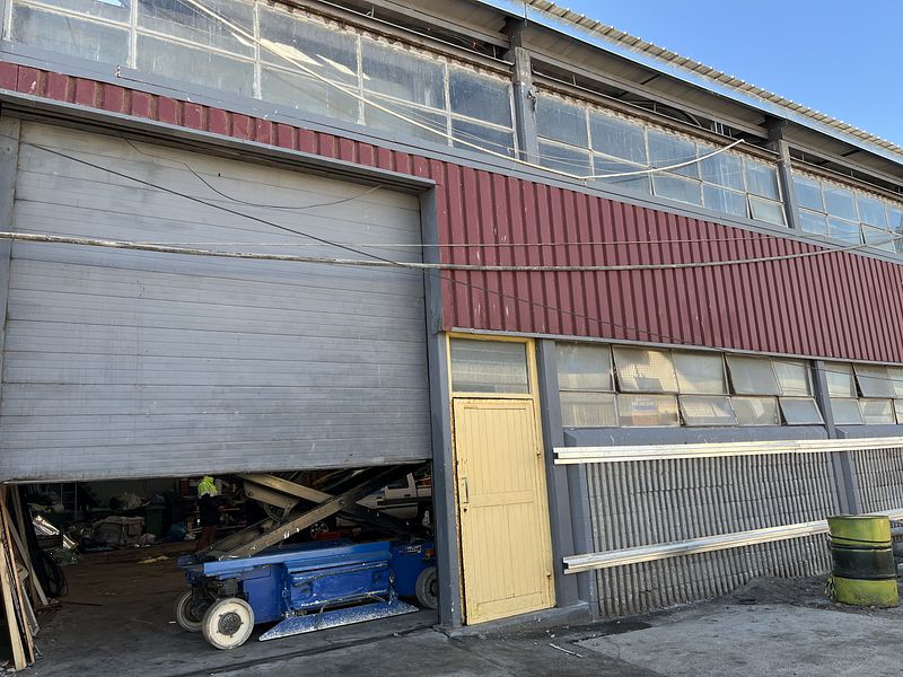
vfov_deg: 53.1
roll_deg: +3.2
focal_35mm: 26
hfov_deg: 67.3
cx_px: 452
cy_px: 338
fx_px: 678
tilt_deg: +13.1
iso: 50
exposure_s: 1/399
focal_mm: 5.1
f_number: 1.6
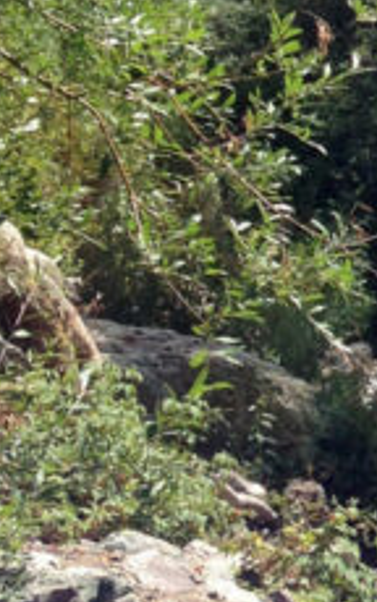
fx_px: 2561
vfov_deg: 13.2
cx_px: 942
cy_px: -29
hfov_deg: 7.8
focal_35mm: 156
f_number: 2.4
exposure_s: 1/861
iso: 50
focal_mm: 4.13
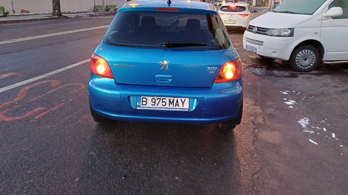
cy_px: 73
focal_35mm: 28
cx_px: 170
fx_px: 258
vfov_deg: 41.2
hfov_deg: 67.9
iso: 400
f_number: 1.8
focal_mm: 4.65
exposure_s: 1/33.3
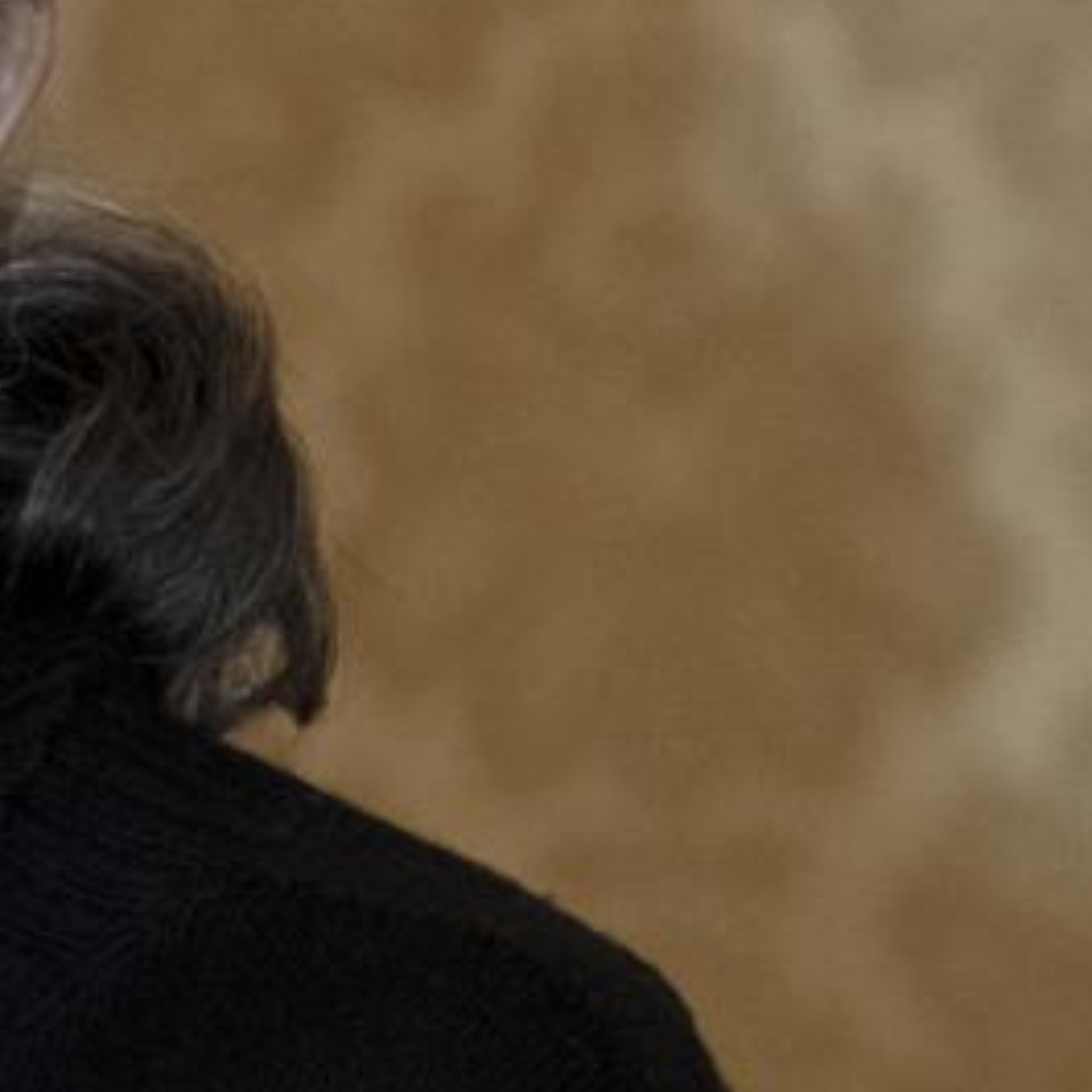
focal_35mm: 682
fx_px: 24341
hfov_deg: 2.6
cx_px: -511
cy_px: 2110
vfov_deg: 2.6
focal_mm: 94.5
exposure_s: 1/125
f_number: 4
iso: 3200
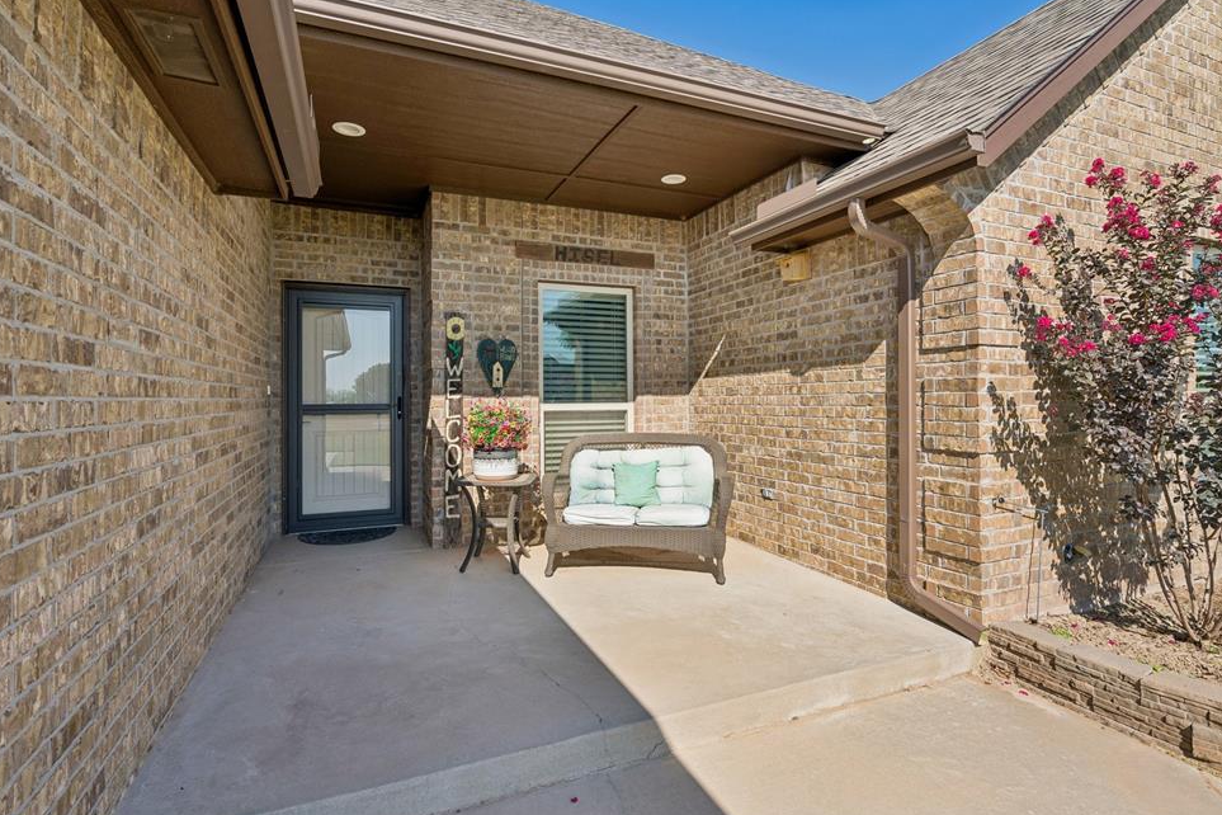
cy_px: 408
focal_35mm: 17
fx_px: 577
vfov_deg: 70.4
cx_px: 600
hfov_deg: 93.3
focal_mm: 16
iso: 200
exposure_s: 1/500
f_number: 8
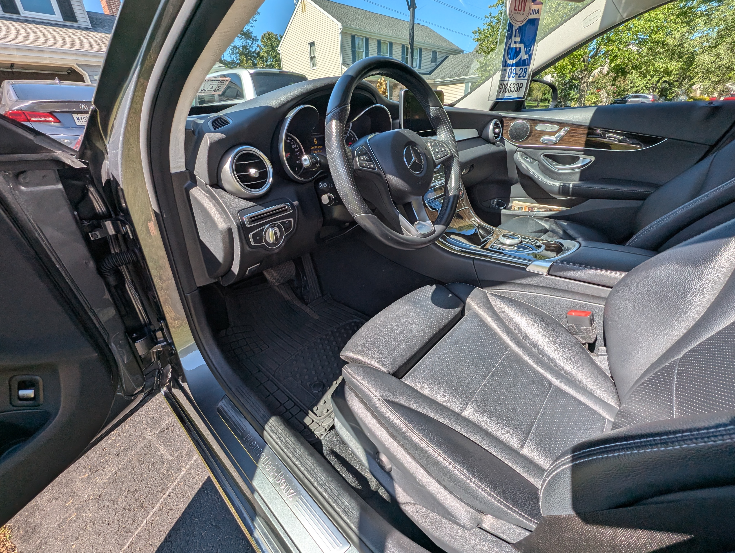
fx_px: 276
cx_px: 368
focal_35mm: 13
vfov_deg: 90.1
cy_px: 276
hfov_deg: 106.1
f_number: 2.2
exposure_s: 1/675
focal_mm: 1.95
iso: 38
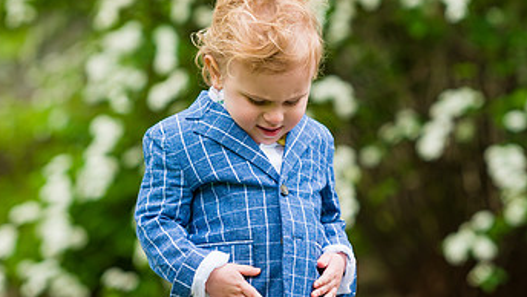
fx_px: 3454
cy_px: 115
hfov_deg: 8.7
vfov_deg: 4.9
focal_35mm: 247
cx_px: 286
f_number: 3.5
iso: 200
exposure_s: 1/320
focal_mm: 140
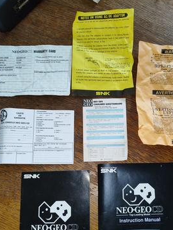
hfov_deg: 43.8
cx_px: 107
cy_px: 150
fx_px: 213
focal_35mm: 32
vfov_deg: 55.8
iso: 716
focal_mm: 5.89
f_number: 1.89
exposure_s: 1/60
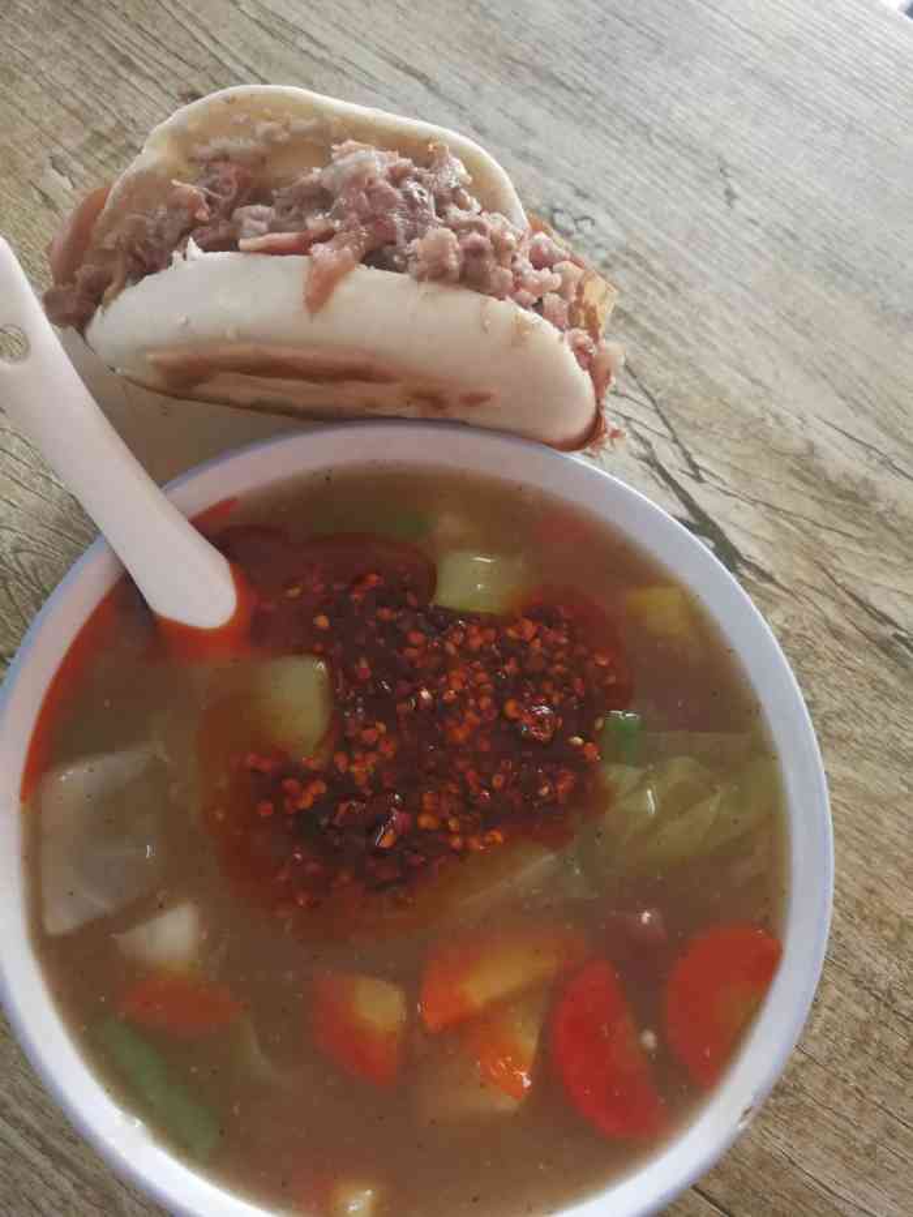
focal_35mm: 27
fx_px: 949
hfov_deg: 51.4
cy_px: 608
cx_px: 456
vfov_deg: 65.3
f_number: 2.2
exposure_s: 1/25
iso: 320
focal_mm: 3.95
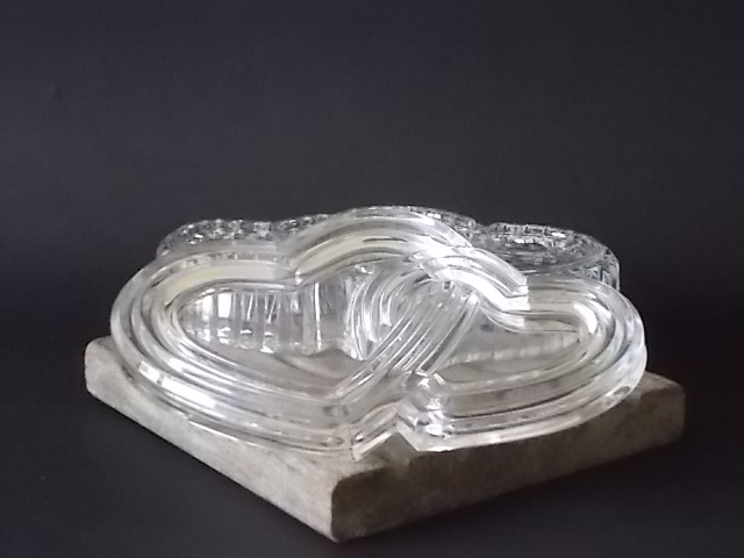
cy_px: 279
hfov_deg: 22.8
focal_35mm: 86
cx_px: 372
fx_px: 1848
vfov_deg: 17.2
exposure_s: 1/30
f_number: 6.3
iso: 800
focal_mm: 15.4
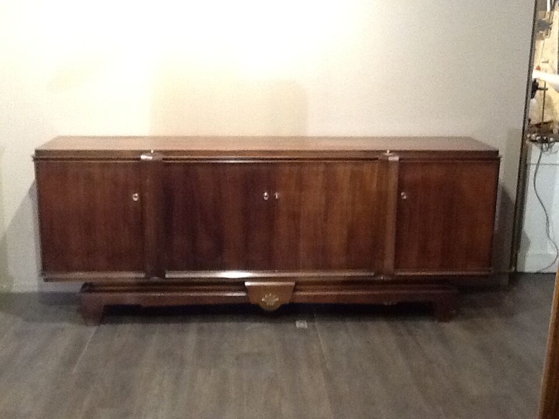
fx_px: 711
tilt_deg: -15.2
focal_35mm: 44
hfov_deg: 42.9
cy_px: 210
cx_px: 280
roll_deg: +0.3
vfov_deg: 32.9
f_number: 2.4
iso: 320
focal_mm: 2.03
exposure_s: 1/24
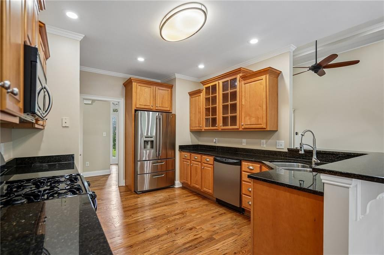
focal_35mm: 16
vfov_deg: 73.7
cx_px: 192
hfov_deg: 96.8
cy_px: 128
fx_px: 171
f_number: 4
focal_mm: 16
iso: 400
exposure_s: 1/15
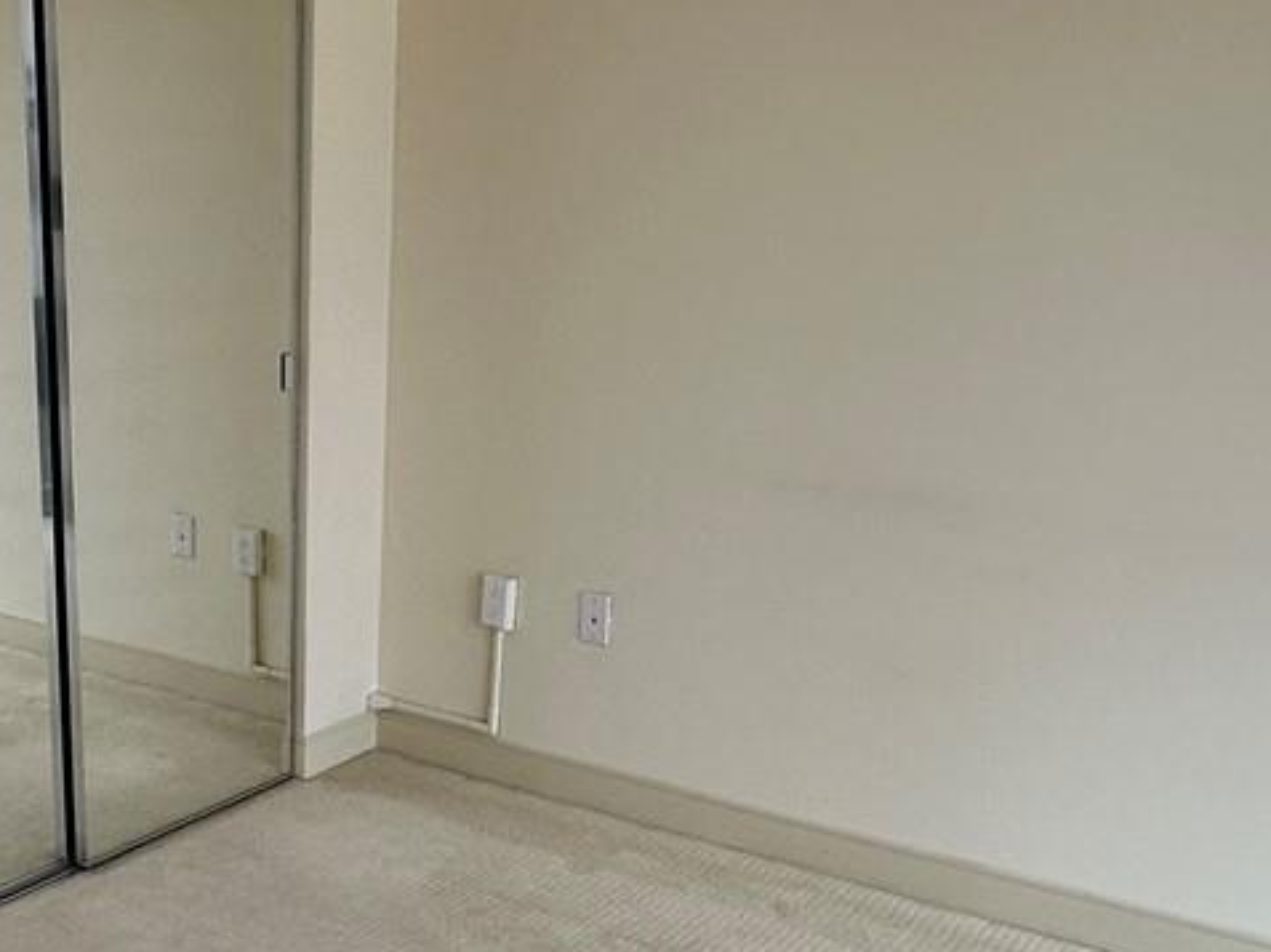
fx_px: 1724
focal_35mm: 47
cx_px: 211
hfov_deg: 38.6
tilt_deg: -18.5
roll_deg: +0.5
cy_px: 725
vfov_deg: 30.3
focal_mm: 2.22
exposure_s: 1/99
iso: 100
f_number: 2.2
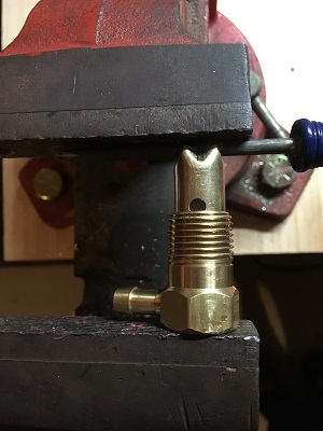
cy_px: 216
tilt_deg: -82.4
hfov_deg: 48.2
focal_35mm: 29
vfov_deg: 61.7
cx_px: 162
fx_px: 361
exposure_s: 1/15
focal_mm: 4.15
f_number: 2.2
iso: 250
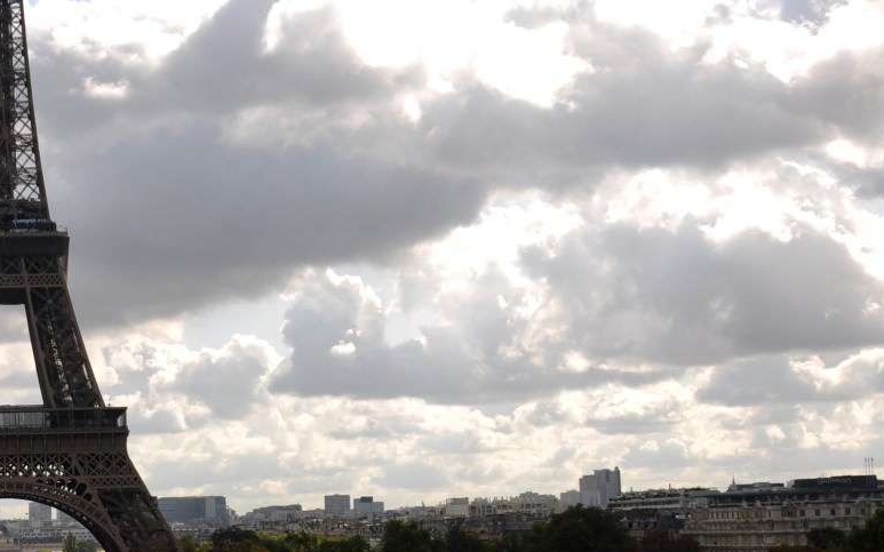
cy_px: 247
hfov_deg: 25.0
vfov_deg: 16.5
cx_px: 11
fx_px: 1903
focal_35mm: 79
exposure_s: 1/1250
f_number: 4.5
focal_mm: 20
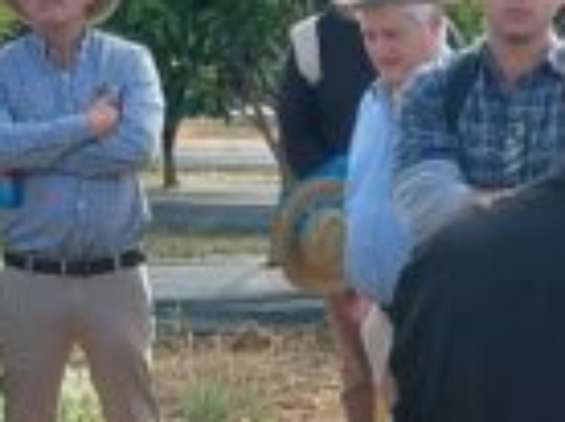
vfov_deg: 10.2
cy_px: 361
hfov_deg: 13.4
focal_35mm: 145
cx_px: 585
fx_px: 2363
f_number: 1.8
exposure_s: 1/985
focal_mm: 4.69
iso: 50
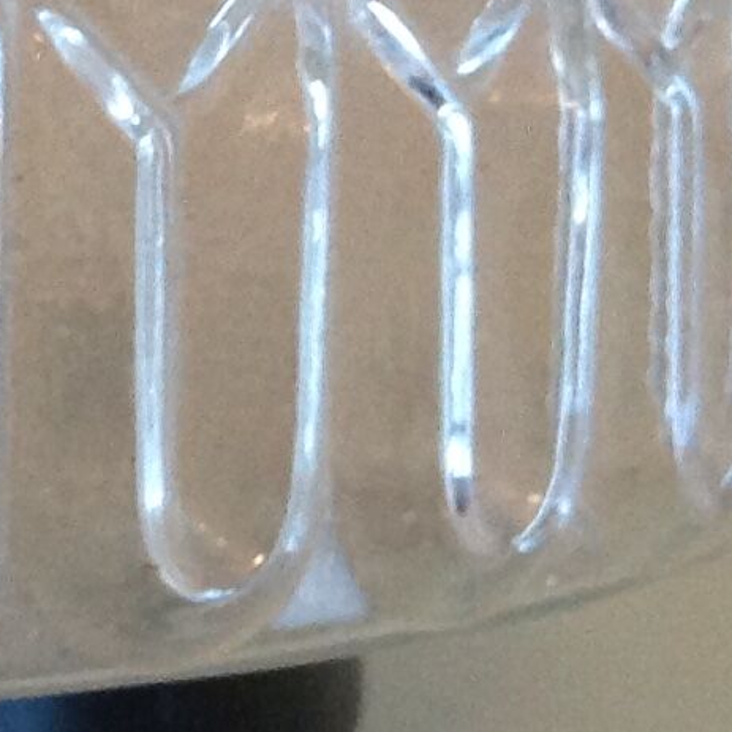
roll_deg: +0.2
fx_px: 4139
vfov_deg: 10.0
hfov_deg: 9.4
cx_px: -808
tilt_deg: -3.6
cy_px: -114
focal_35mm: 173
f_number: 2.4
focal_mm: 4.28
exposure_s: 1/17
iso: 200
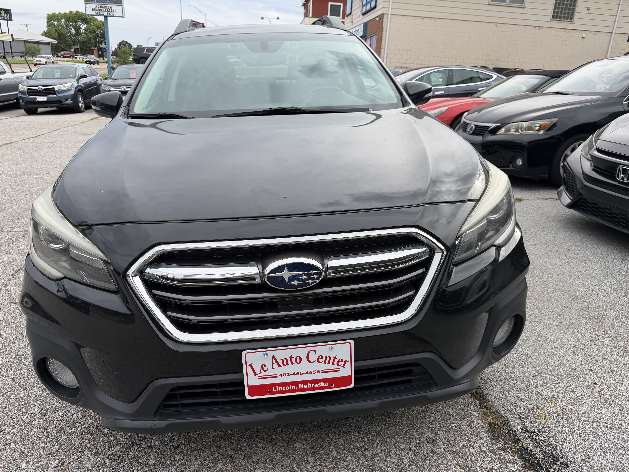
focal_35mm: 24
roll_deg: -3.4
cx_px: 314
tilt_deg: -19.4
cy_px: 236
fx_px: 436
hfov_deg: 71.6
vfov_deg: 56.8
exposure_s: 1/1337
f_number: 1.78
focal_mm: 6.76
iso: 80
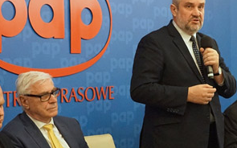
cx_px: 194
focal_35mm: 101
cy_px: 112
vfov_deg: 12.9
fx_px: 652
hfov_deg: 20.3
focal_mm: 28
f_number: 4
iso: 3200
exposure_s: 1/160
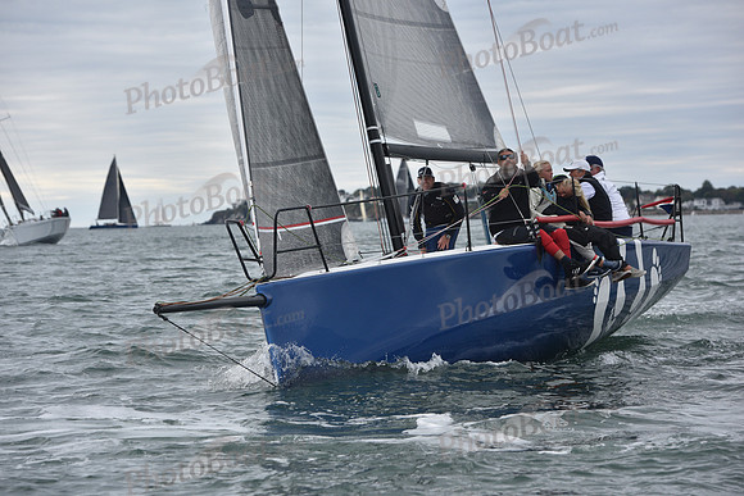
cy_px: 248
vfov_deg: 10.6
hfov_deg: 15.8
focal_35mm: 130
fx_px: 2687
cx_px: 372
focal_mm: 130
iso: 400
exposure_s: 1/1000
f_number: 5.6
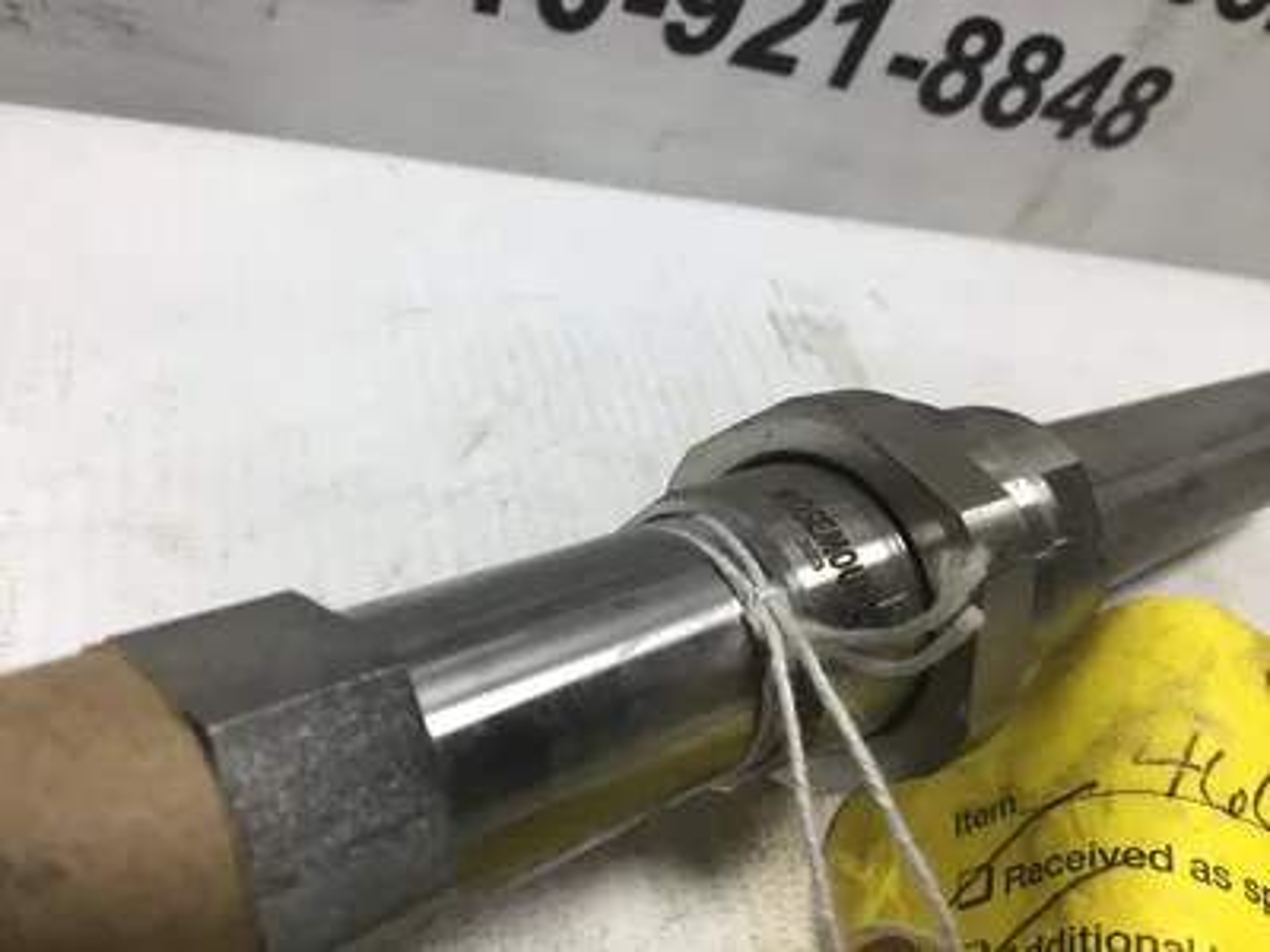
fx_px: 1137
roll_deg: -27.7
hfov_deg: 58.4
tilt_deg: -40.2
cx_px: 635
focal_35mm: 31
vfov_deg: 45.4
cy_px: 476
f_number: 2.4
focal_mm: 3.3
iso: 25
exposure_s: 1/120
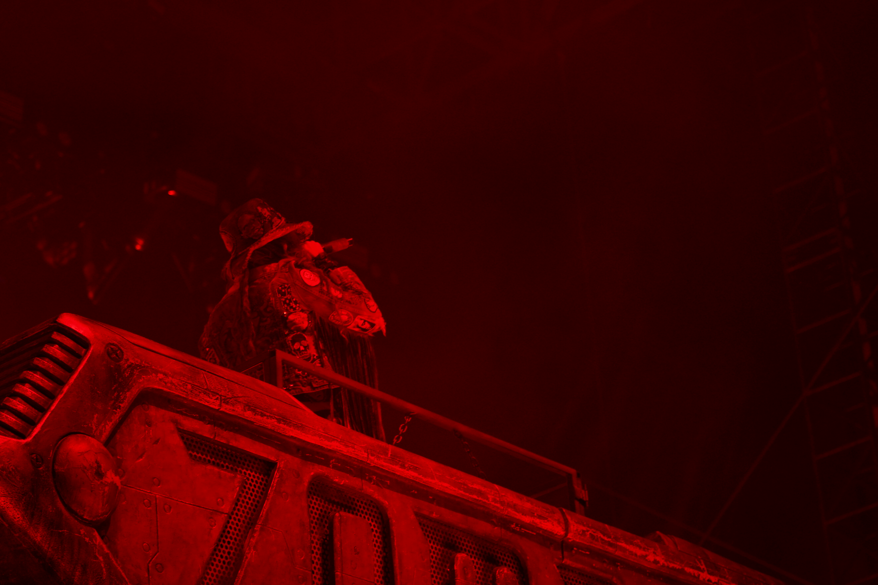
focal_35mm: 119
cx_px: 451
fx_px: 2902
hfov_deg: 17.2
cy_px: 285
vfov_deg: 11.5
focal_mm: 105
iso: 800
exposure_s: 1/125
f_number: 4
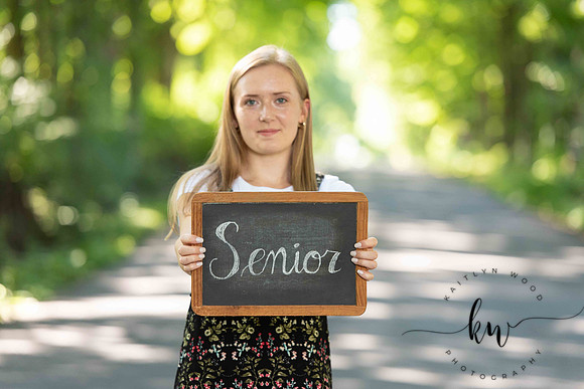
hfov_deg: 12.4
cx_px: 292
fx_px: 2677
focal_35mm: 165
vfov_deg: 8.3
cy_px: 194
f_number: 3.5
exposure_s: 1/200
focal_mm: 165
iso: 640
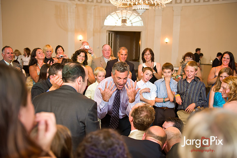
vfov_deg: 31.9
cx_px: 118
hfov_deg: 46.4
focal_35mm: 42
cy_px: 79
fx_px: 276
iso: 1600
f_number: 3.2
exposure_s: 1/125
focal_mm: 42
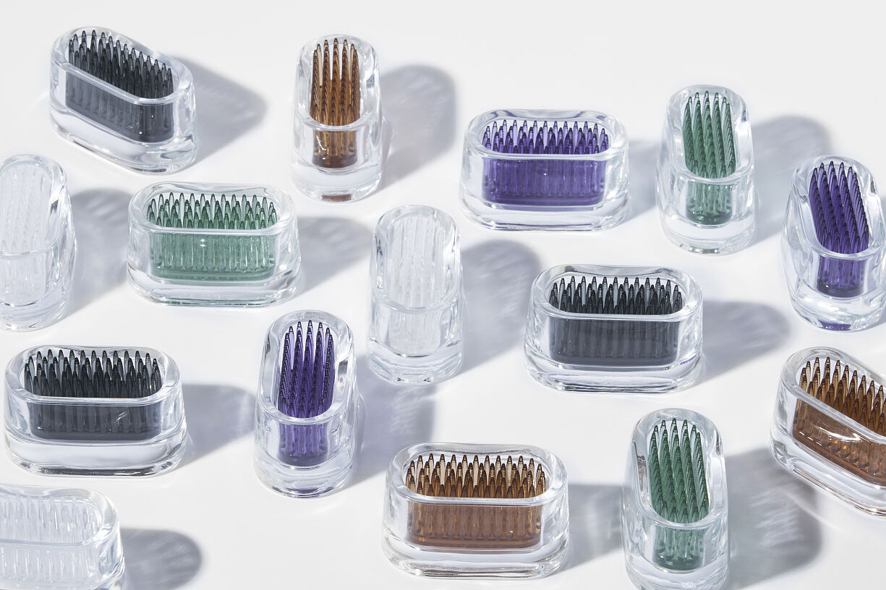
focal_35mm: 157
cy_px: 295
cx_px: 443
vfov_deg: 8.7
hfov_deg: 13.1
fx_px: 3863
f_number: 16
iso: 50
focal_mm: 105
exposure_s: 1/200
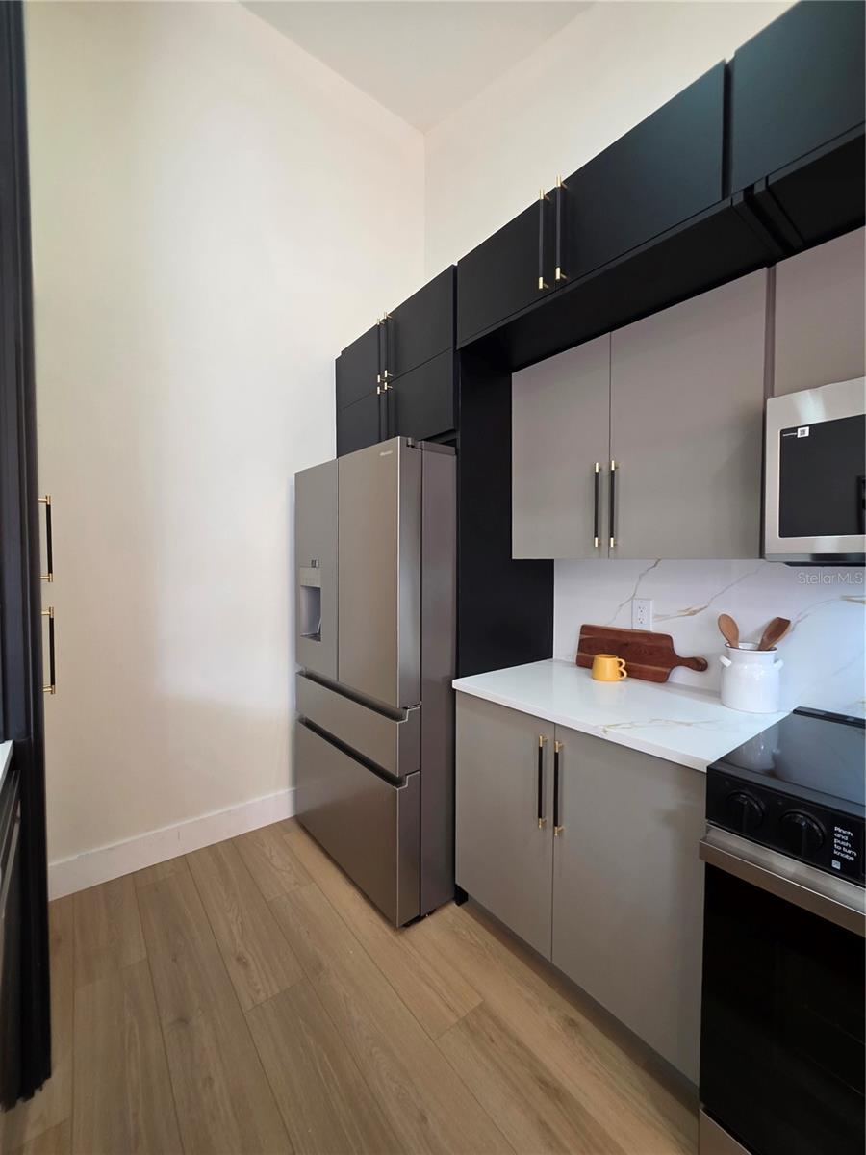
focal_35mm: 13
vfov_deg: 106.2
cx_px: 433
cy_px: 578
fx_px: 434
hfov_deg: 89.9
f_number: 1.9
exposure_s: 1/60
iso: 160
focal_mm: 2.2
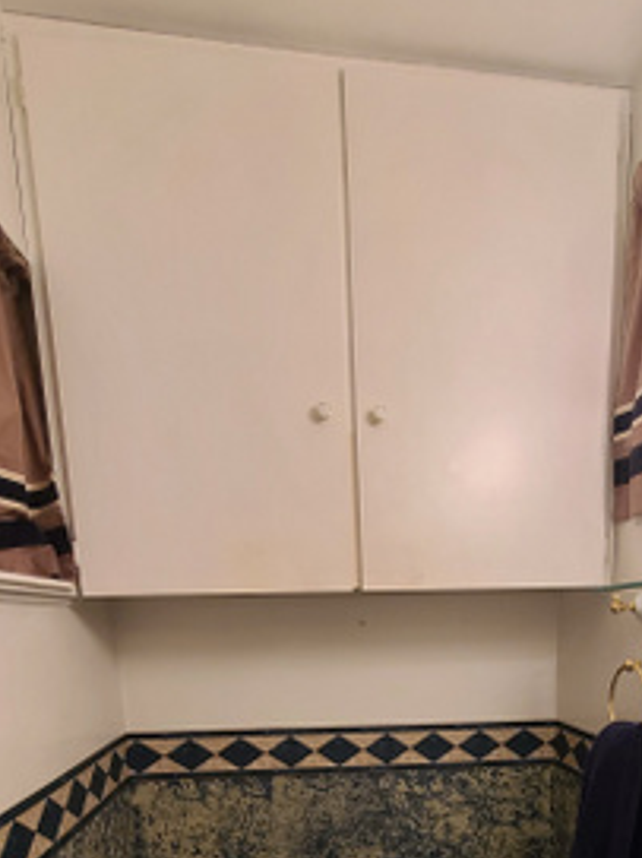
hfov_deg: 58.0
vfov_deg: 64.1
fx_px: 569
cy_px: 741
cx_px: 408
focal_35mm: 23
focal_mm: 2.2
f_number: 2.2
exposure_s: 1/40
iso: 320
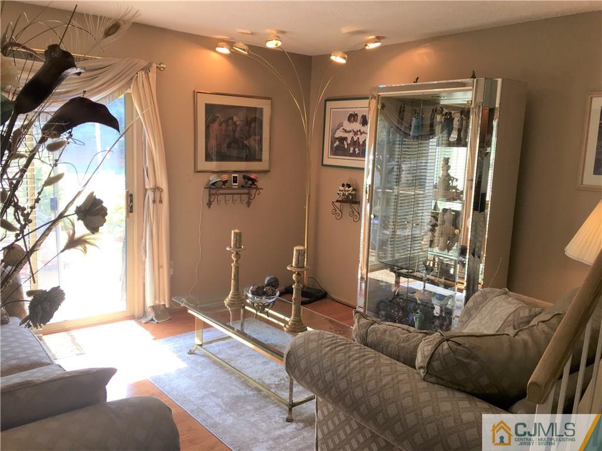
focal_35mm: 29
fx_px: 504
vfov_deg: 48.2
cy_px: 226
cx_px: 301
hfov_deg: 61.7
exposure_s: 1/120
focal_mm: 4.15
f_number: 2.2
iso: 40
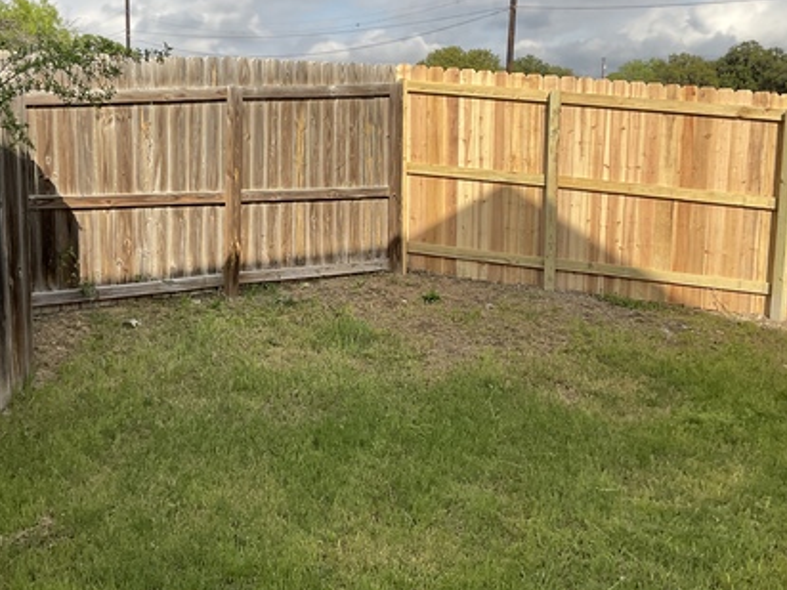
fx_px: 1023
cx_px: 334
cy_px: 313
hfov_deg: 42.0
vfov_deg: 32.2
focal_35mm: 45
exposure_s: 1/1848
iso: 16
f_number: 1.8
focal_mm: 3
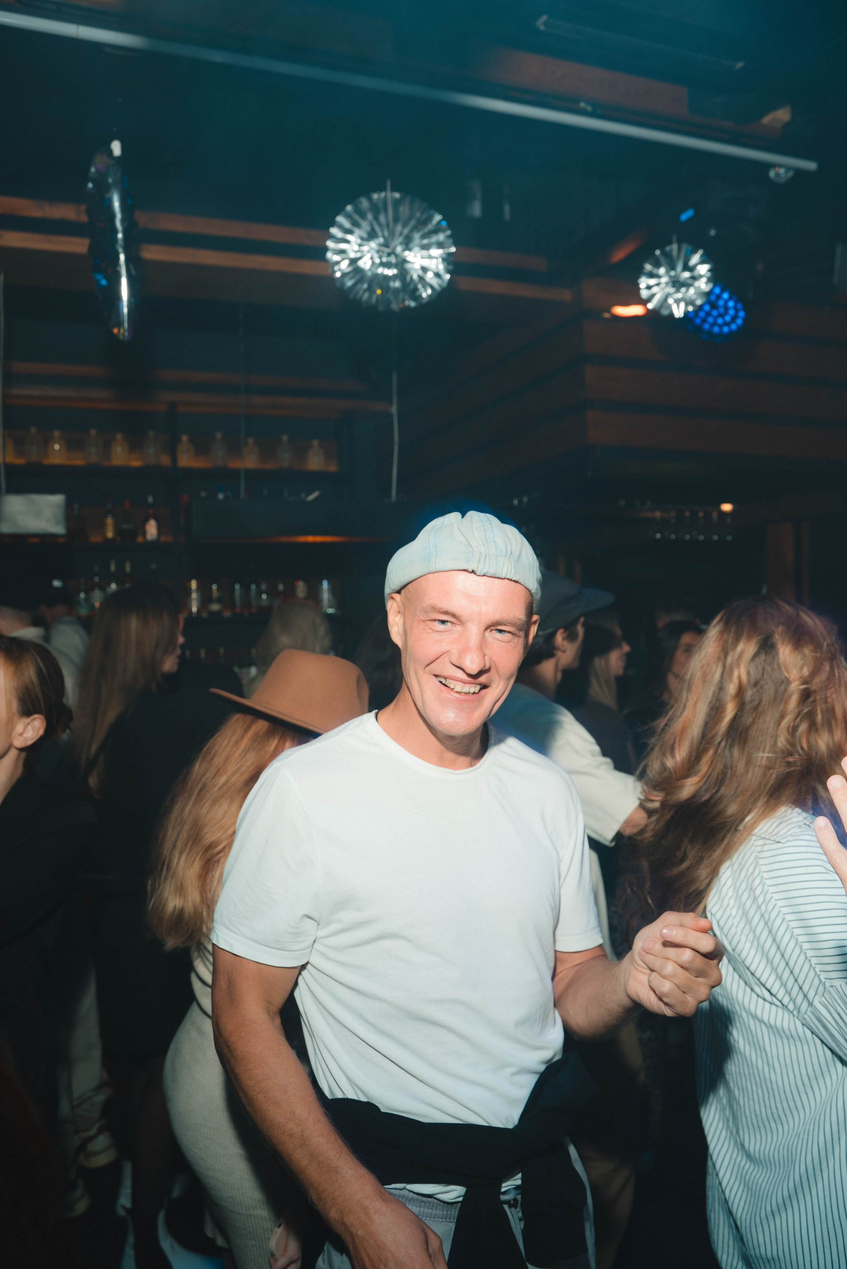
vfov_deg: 65.5
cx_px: 424
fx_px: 988
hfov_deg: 46.4
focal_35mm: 28
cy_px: 634
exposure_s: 1/10
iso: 320
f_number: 5
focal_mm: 28
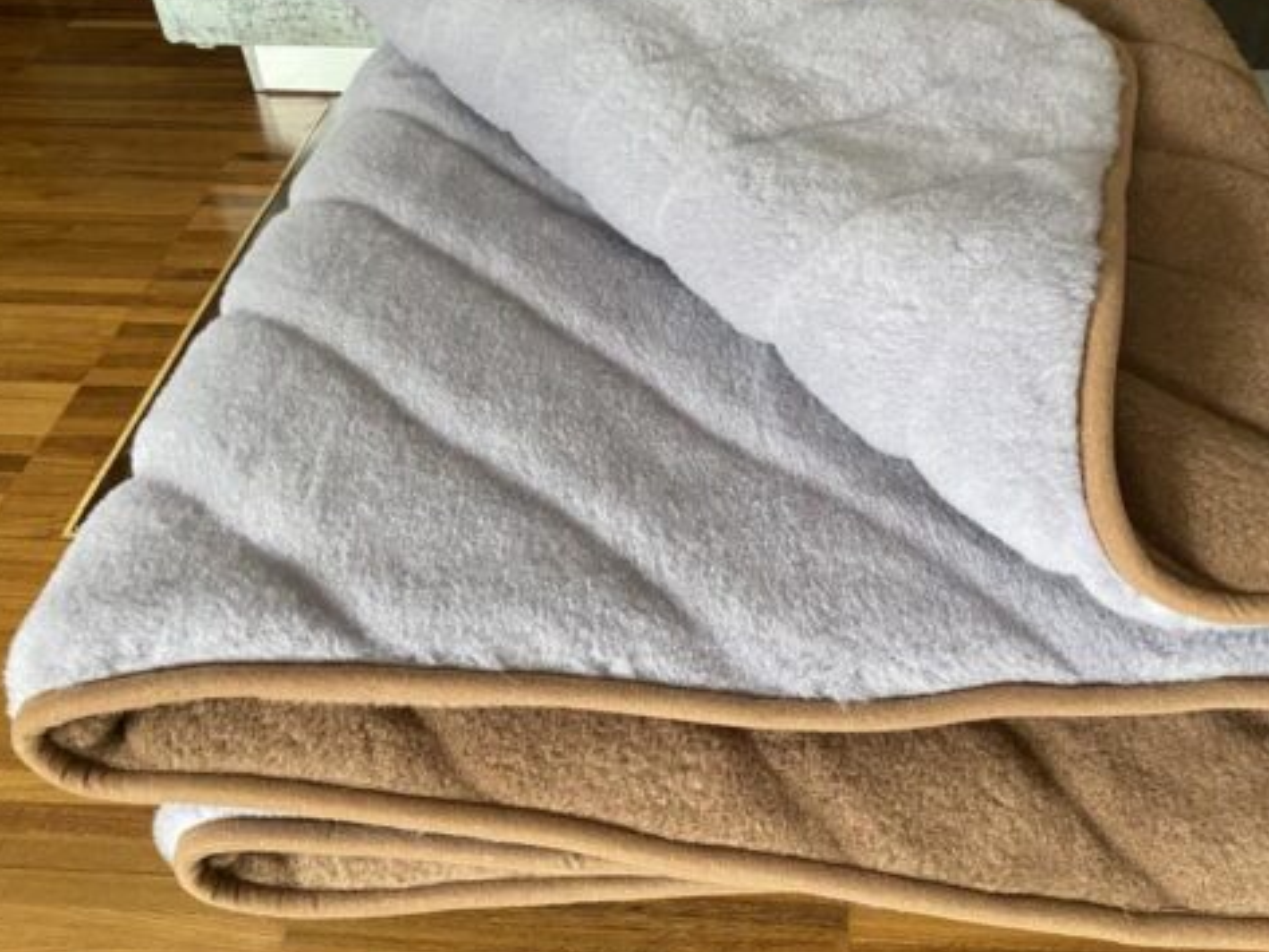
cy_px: 392
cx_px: 743
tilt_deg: -42.1
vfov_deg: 42.8
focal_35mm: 33
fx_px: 1210
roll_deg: -0.8
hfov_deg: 55.0
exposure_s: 1/60
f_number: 1.8
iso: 500
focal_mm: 4.25
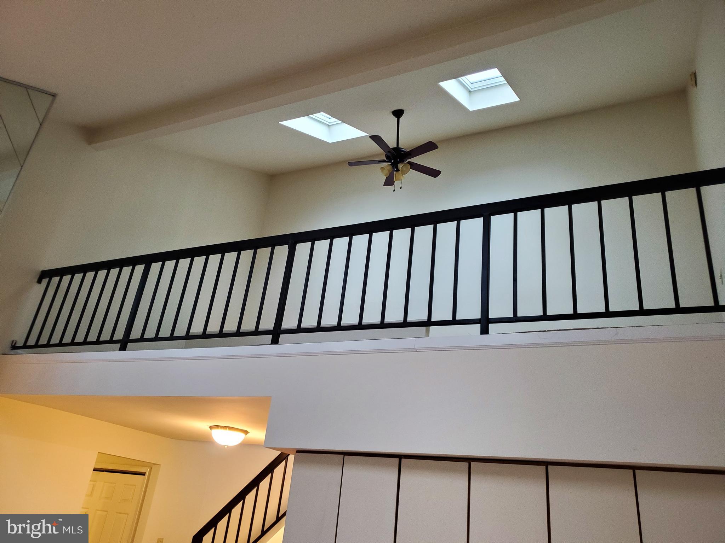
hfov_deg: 67.3
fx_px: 545
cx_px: 362
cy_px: 272
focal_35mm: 26
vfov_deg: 53.1
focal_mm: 4.3
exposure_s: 1/40
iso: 250
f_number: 1.5
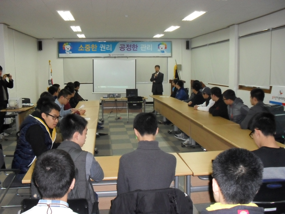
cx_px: 142
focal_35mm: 35
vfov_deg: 40.7
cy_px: 107
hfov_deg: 52.6
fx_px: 288
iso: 320
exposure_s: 1/45
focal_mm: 6.3
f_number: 3.2
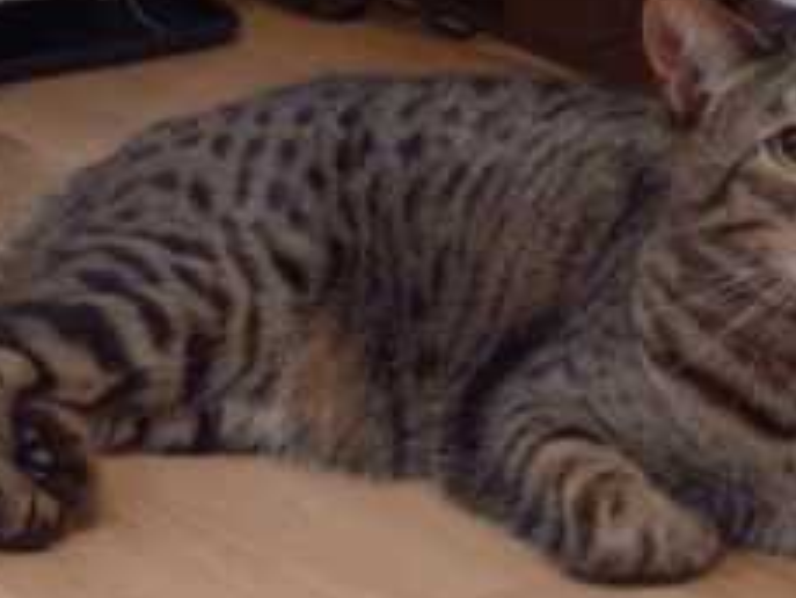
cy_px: 271
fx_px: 6787
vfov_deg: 5.0
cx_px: 393
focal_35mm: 295
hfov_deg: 6.7
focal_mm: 30.2
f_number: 5.7
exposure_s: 1/10
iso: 1600
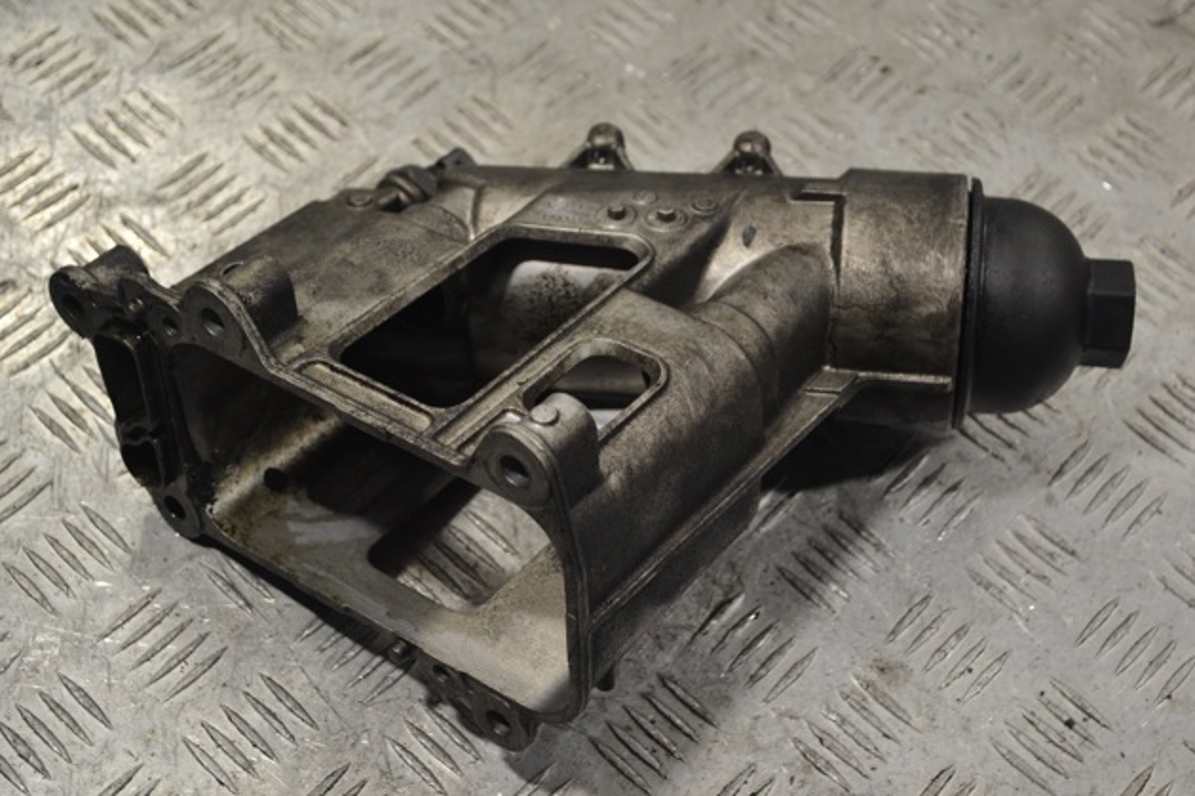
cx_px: 593
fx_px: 2024
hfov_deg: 32.9
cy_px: 397
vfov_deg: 22.2
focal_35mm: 61
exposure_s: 1/100
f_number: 5.3
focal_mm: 40
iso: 400
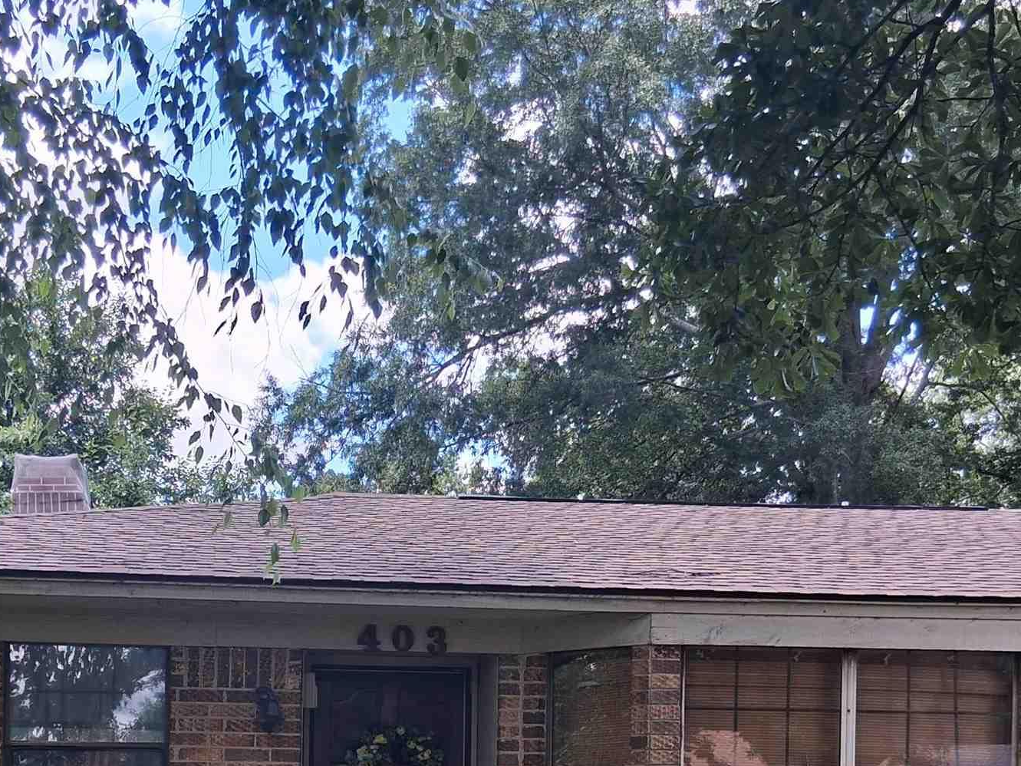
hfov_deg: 32.0
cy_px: 823
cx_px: 371
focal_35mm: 60
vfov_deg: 23.1
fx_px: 1770
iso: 25
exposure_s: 1/161
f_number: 1.8
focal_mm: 3.98
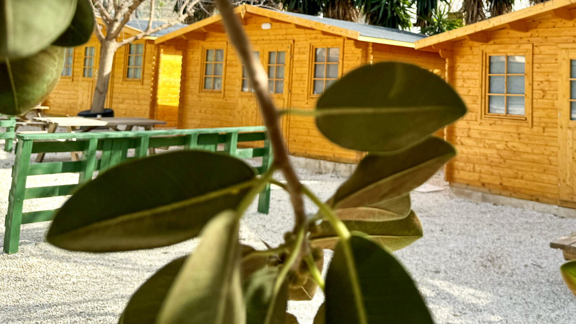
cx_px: 409
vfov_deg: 29.0
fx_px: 596
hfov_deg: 50.1
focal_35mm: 39
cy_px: 22
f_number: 1.78
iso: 80
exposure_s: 1/2041
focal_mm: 6.86
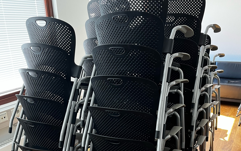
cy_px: 113
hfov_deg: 52.7
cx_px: 120
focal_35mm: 37
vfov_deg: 33.7
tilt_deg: -18.9
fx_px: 243
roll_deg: +2.3
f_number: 1.6
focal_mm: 5.1
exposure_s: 1/81
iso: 125
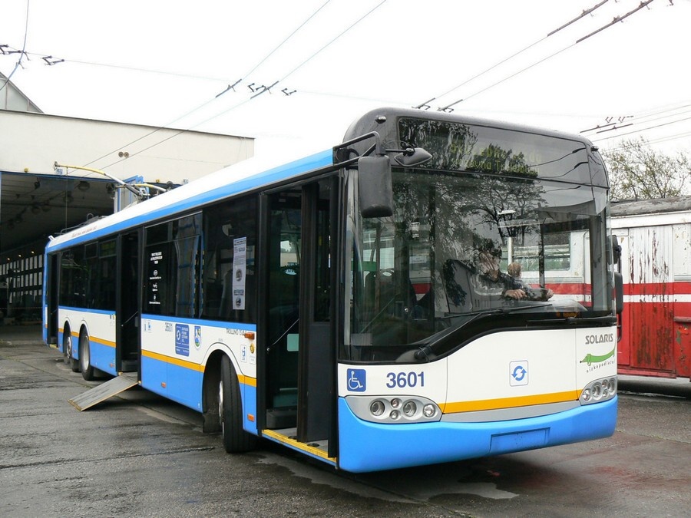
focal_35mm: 36
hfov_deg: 51.4
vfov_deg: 39.7
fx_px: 719
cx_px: 346
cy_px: 259
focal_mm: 6
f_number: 2.8
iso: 160
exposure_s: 1/500
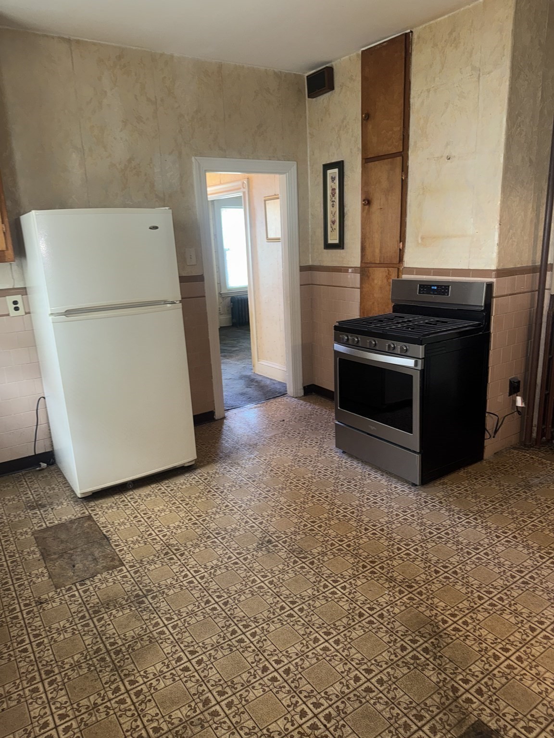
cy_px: 369
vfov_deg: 71.6
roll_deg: +3.1
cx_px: 277
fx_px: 512
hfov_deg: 56.8
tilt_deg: -14.1
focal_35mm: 24
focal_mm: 6.76
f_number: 1.78
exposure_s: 1/17
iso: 80
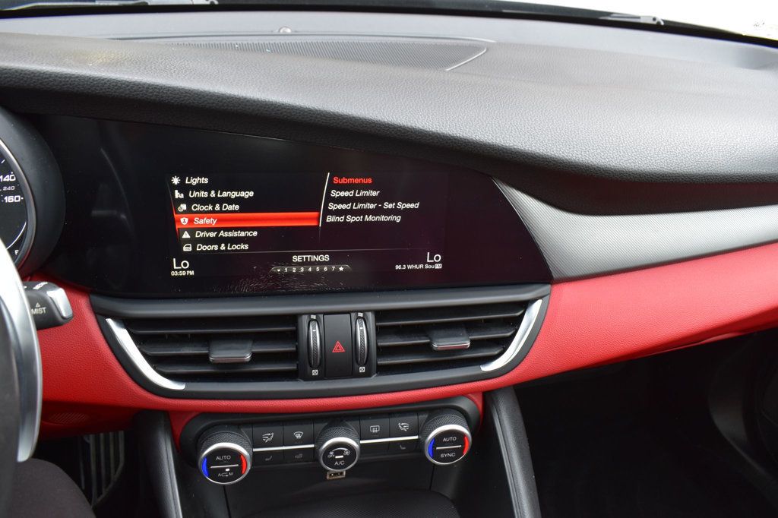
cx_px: 389
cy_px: 259
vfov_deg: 41.7
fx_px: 680
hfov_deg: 59.5
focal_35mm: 32
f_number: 6.3
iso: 400
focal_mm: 21
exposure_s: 1/15
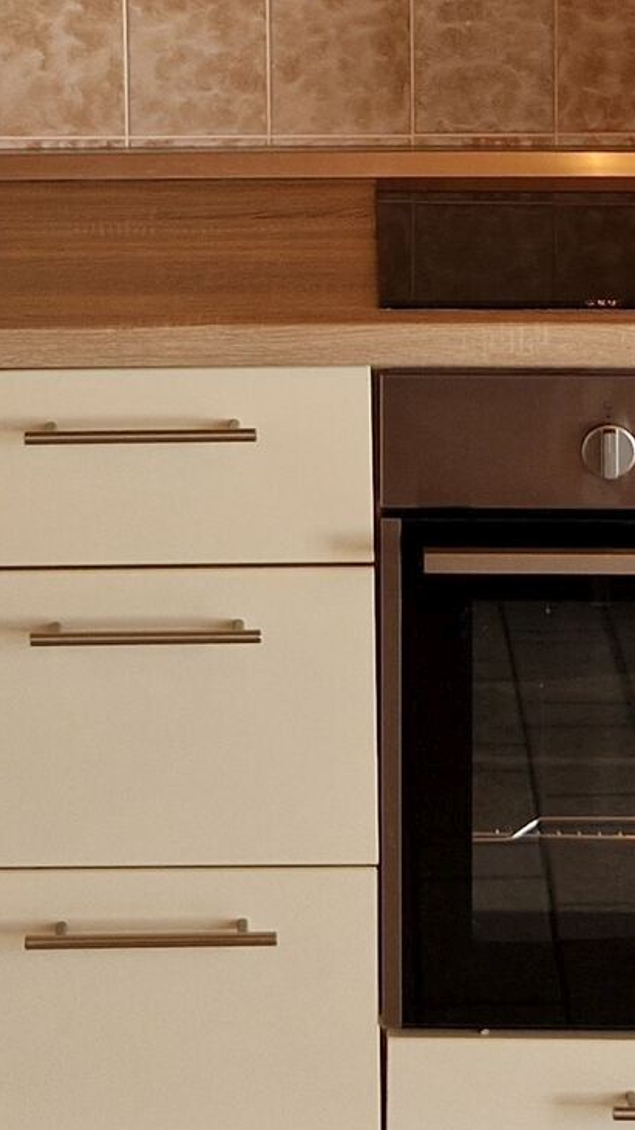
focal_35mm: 96
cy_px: -162
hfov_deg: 12.6
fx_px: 2875
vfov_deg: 21.0
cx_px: 255
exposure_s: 1/100
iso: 50
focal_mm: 5.4
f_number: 1.8
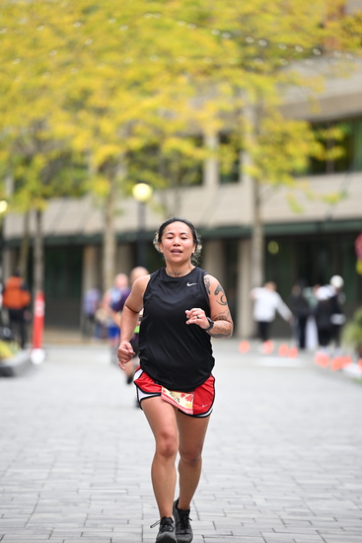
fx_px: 2713
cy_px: 272
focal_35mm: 180
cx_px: 181
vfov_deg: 11.4
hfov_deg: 7.6
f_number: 2.8
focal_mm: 180
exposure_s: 1/1600
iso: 640
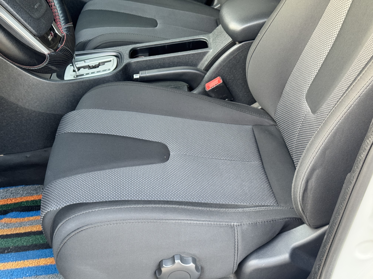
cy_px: 140
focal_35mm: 48
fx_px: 517
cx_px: 186
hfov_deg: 39.7
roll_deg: +3.4
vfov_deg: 30.3
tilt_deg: -34.2
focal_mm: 6.76
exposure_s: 1/60
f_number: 1.78
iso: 250
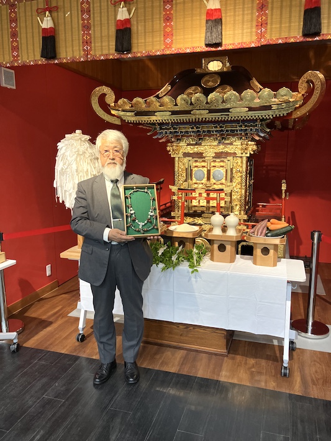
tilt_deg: -8.6
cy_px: 220
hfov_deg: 49.8
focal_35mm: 28
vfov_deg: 63.4
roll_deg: -0.3
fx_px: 357
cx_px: 166
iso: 80
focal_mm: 3.99
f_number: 1.8
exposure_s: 1/92
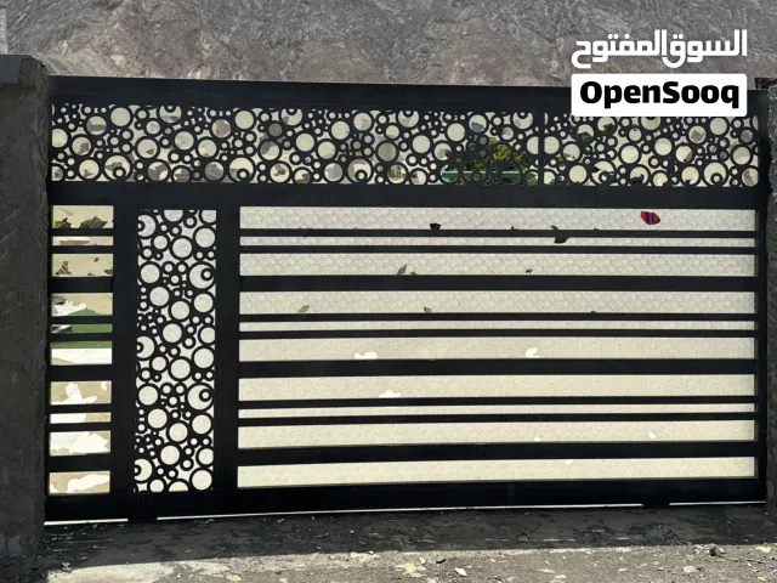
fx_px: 539
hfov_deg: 71.6
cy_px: 292
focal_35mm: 24
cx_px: 388
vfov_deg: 56.8
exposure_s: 1/7576
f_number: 1.78
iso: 80
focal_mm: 6.86
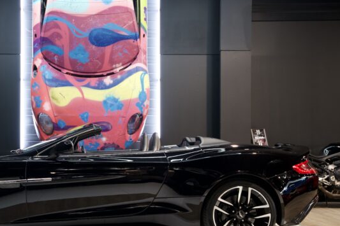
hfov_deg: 39.6
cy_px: 149
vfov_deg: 27.4
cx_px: 97
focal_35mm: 49
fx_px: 463
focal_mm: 34
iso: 1250
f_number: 3.2
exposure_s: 1/60
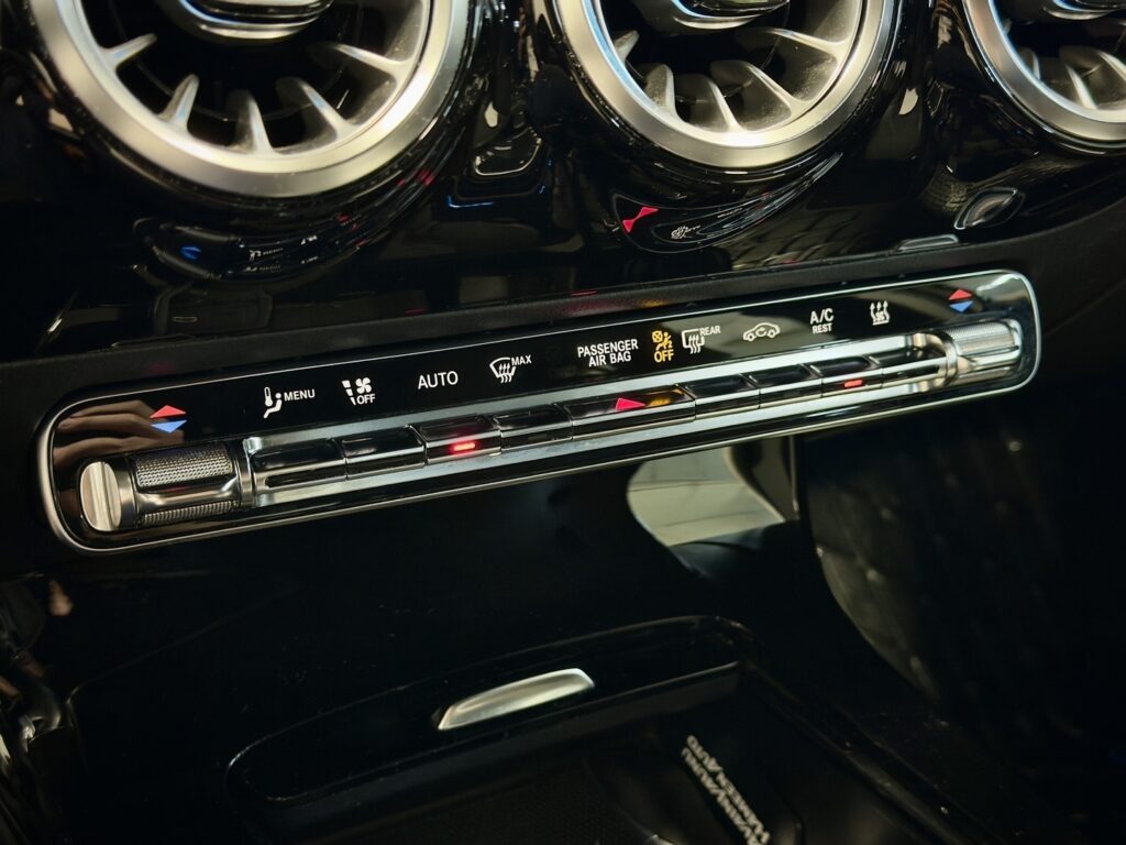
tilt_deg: -25.7
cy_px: 422
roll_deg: -3.6
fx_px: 1561
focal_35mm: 48
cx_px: 563
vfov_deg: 30.3
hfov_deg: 39.7
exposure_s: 1/20
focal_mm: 6.76
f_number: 1.78
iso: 800
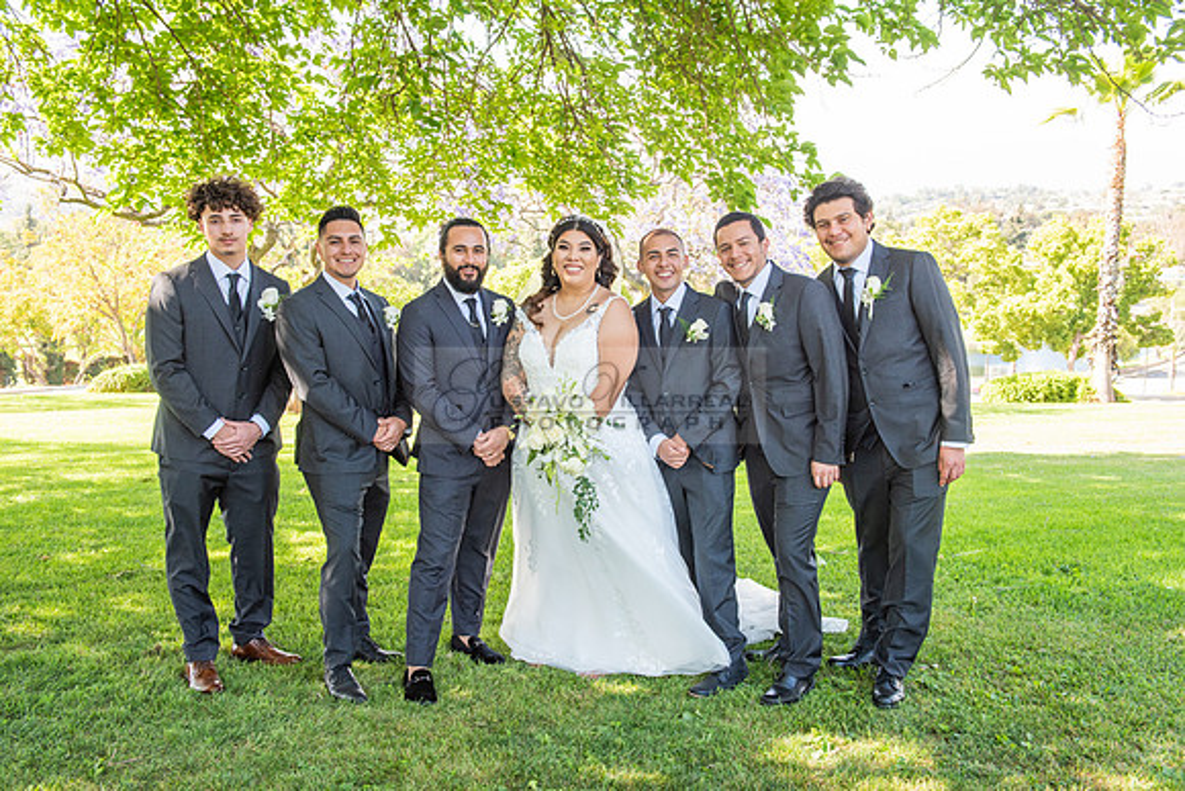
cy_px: 396
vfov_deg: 38.9
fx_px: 1119
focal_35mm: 34
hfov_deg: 55.8
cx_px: 592
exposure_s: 1/200
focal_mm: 34
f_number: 6.3
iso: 500
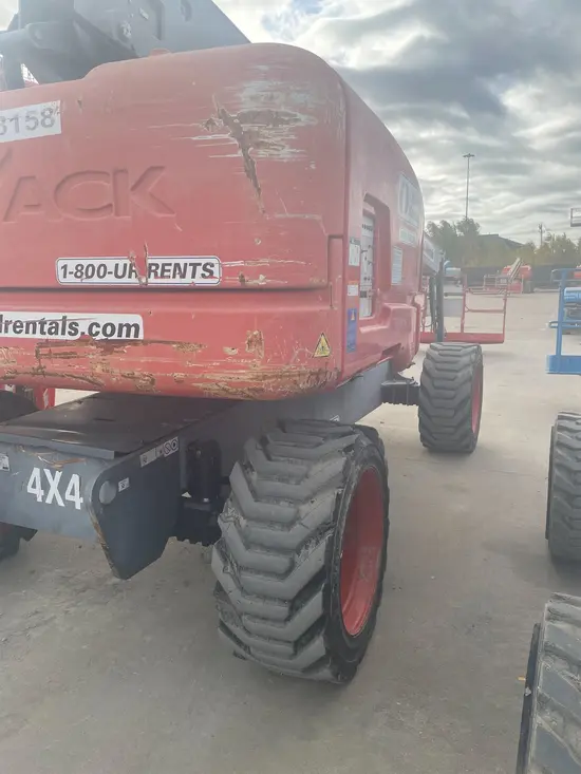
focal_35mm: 26
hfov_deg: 53.1
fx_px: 582
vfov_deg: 67.3
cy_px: 387
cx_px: 290
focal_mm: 4.2
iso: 50
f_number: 1.6
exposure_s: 1/1553
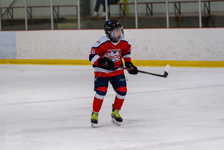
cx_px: 112
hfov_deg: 9.1
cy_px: 75
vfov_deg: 6.1
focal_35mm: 225
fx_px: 1400
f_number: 3.2
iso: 2000
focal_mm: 150
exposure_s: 1/800
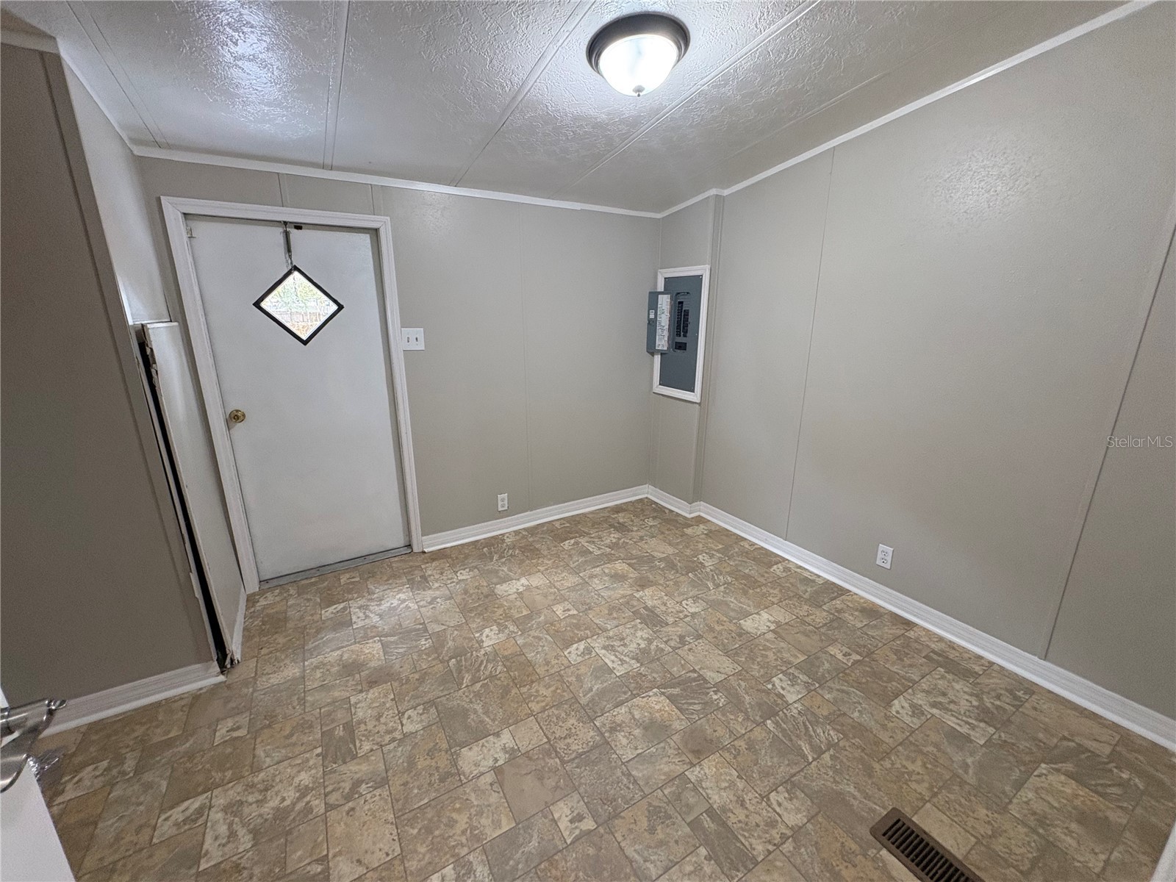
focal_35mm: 14
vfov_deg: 85.7
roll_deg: +0.6
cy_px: 441
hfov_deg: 102.1
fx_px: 476
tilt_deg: -15.6
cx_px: 588
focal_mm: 2.22
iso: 250
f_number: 2.2
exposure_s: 1/60
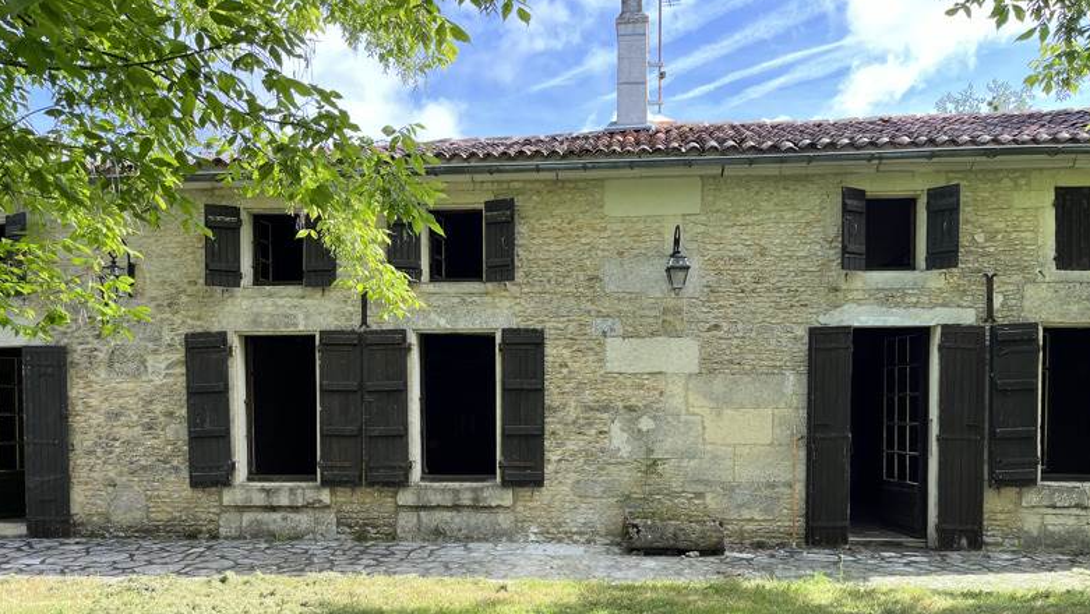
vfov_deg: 39.7
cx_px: 553
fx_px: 838
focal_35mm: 29
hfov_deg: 66.0
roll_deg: -1.2
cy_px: 409
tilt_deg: -4.1
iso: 50
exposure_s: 1/532
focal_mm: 5.1
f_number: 1.6
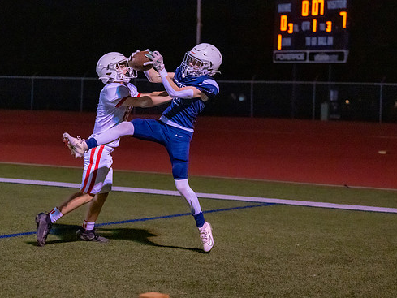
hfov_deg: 16.8
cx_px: 181
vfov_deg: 12.7
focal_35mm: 117
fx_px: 1342
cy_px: 101
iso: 6400
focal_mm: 70
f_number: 2.8
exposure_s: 1/1250
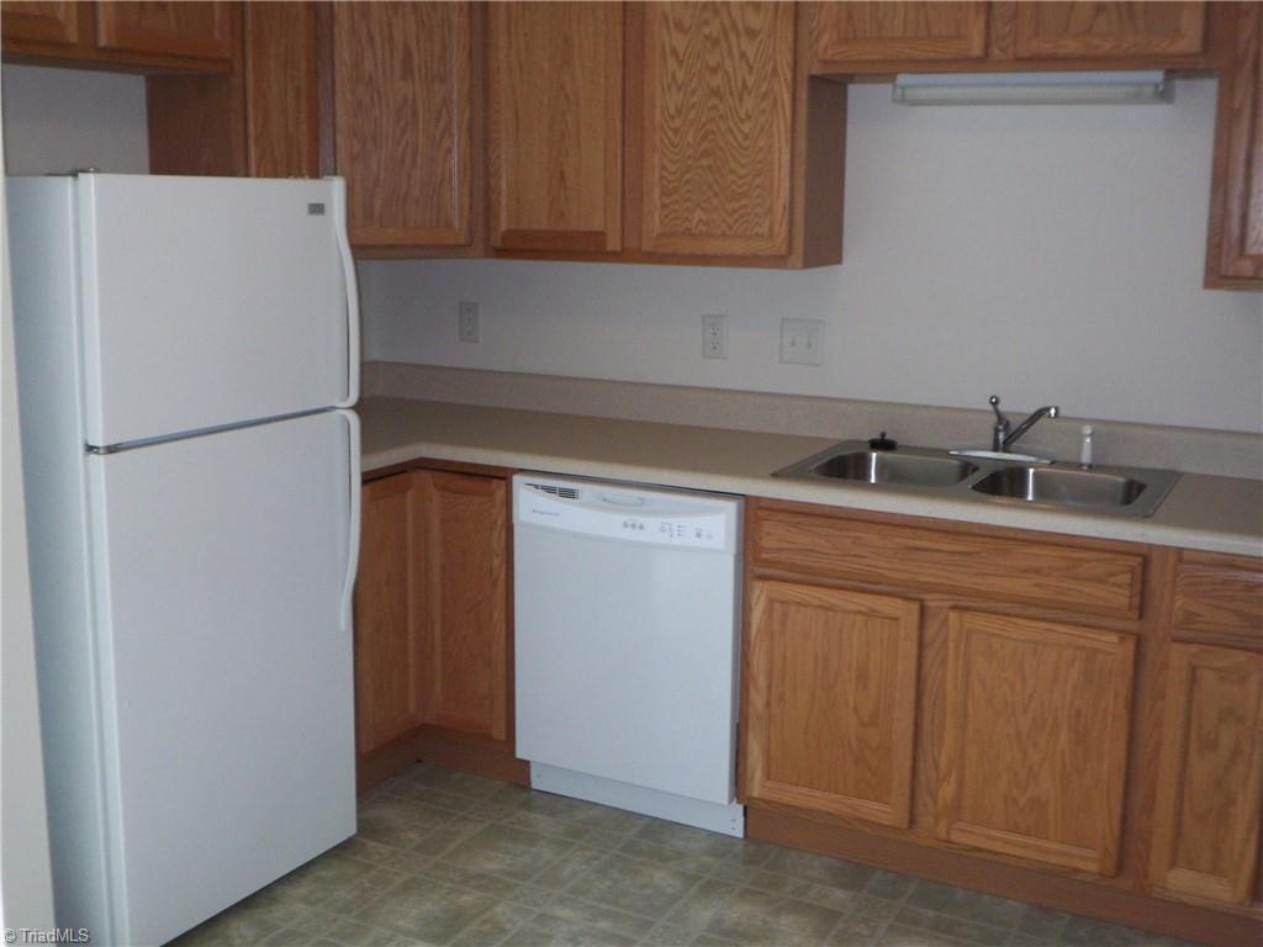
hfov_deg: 47.9
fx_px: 1423
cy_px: 474
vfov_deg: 36.8
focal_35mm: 39
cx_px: 632
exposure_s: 1/60
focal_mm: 6.4
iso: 125
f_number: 3.9
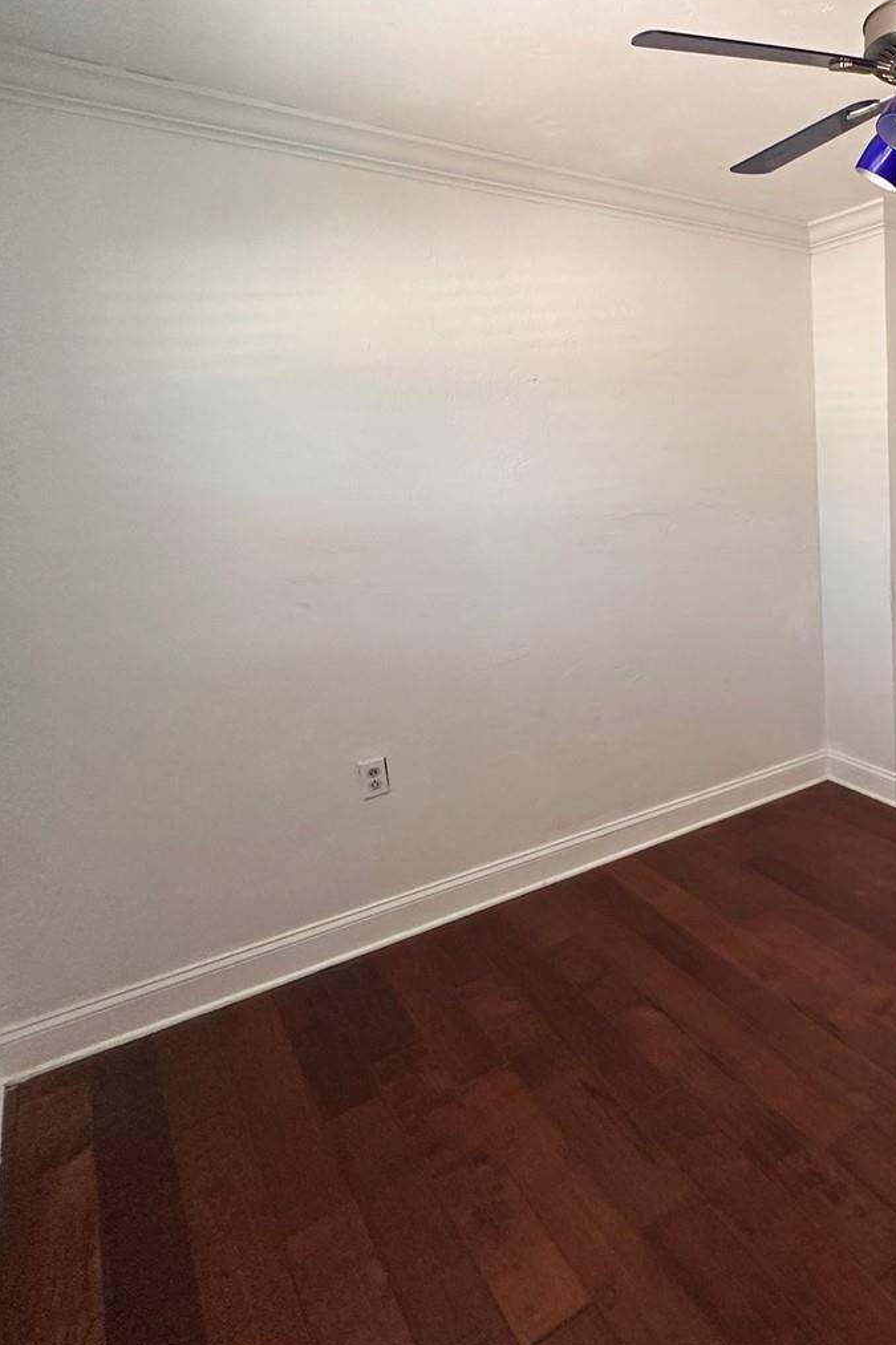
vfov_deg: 75.4
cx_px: 869
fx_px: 859
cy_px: 554
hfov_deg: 47.1
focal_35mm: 23
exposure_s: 1/120
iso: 250
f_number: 2.2
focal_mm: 2.22
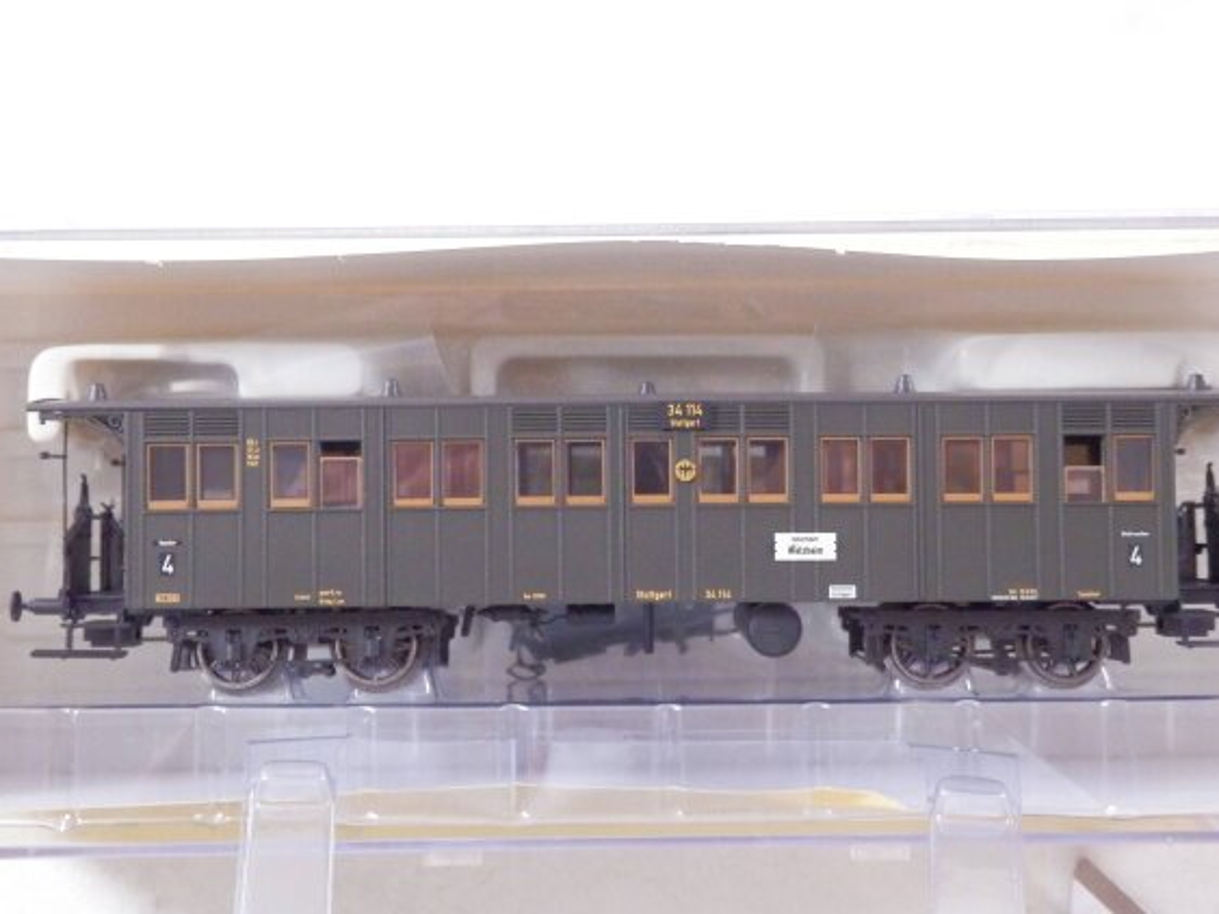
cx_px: 632
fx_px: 1690
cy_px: 470
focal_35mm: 48
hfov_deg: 39.7
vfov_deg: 30.3
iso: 1600
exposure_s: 1/160
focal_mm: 8
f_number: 3.8
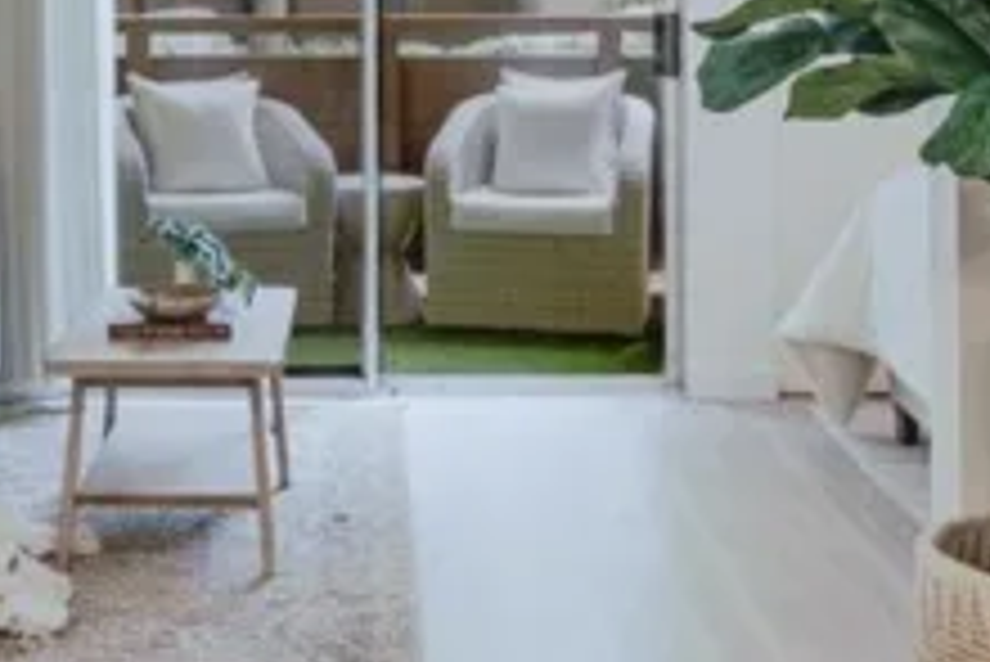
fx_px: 1679
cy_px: -36
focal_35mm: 61
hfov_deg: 32.2
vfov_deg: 21.3
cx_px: 230
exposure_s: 1/25
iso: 320
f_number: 9
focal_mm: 16
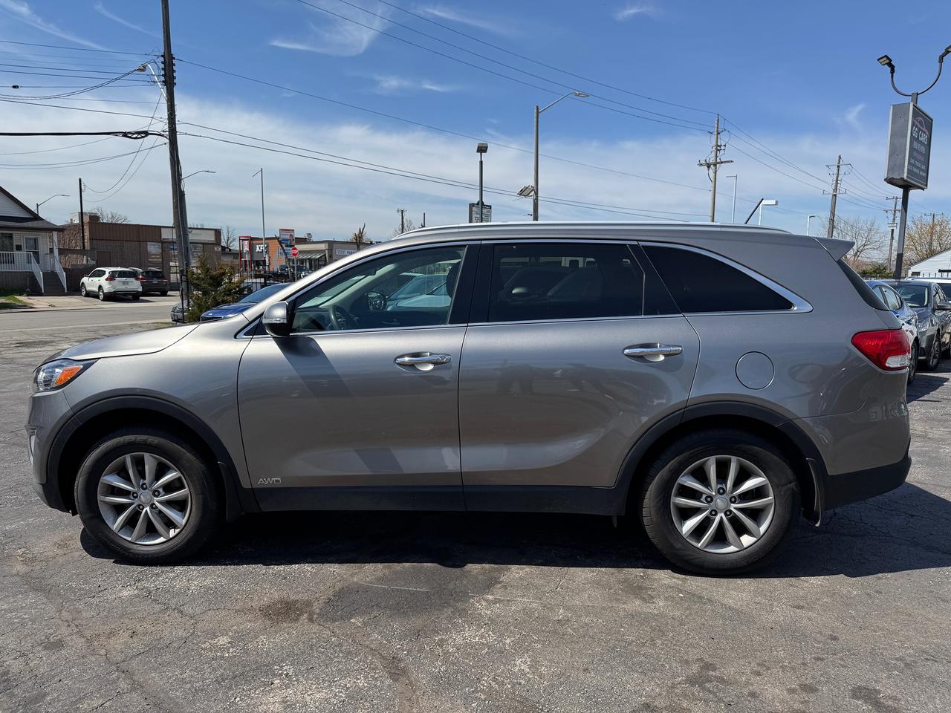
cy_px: 356
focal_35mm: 24
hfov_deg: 71.6
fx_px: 659
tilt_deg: -6.9
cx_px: 476
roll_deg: +0.1
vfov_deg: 56.8
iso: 80
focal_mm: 6.76
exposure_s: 1/5348
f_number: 1.78
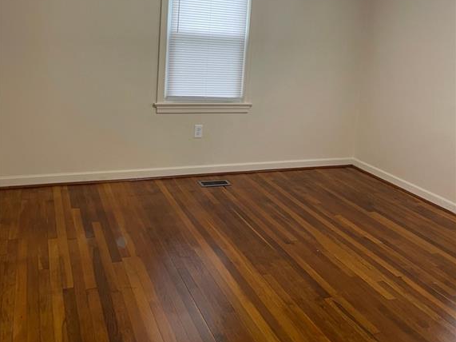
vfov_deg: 39.4
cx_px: 227
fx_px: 461
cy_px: 78
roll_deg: -3.9
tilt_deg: -5.1
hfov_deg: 52.6
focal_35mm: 35
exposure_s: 1/60
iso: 100
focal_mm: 5.1
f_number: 1.6
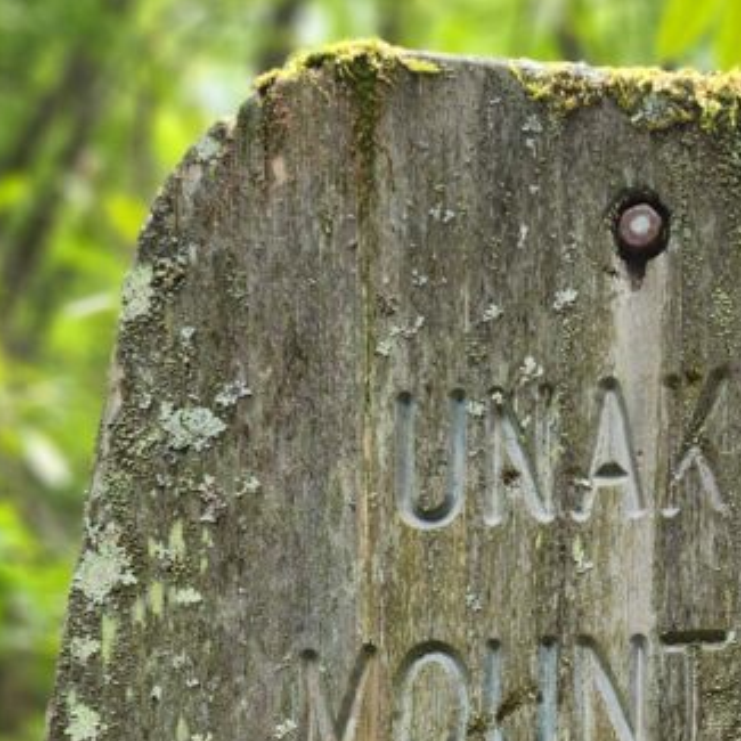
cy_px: 1092
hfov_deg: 26.3
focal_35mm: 64
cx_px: 611
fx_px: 1550
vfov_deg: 22.4
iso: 64
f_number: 1.8
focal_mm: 5.4
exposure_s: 1/120
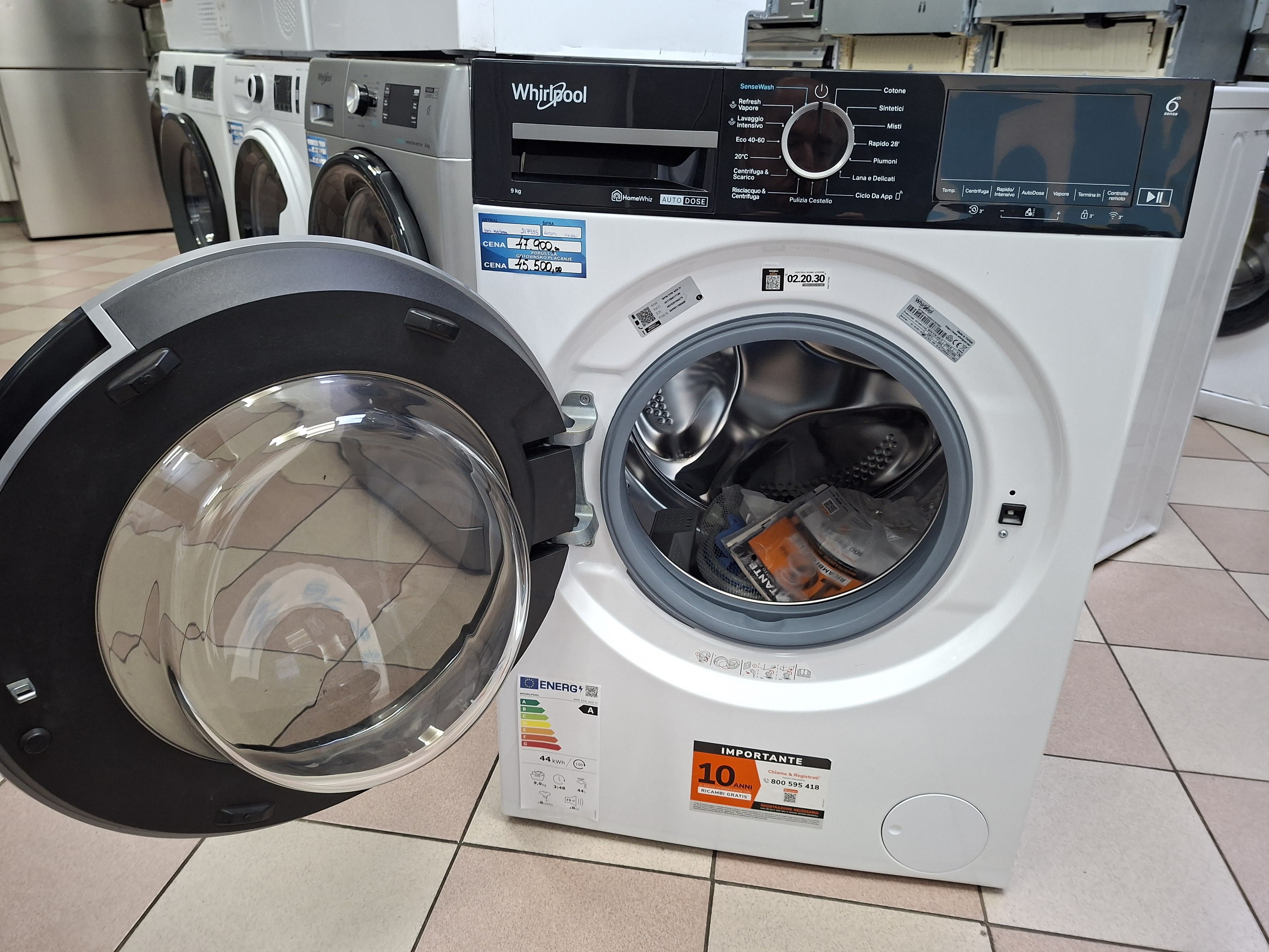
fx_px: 843
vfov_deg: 58.9
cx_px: 634
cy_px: 476
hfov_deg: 73.9
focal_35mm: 23
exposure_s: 1/60
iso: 320
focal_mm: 5.54
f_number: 1.8
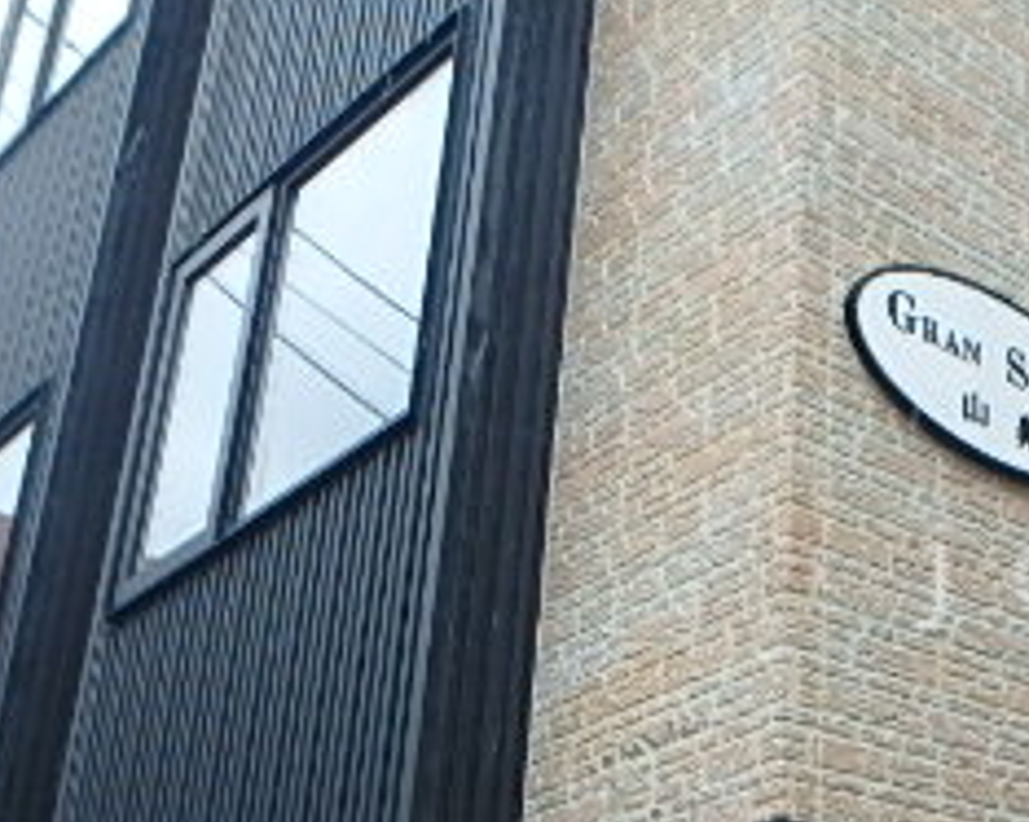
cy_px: 576
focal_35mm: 56
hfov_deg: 29.3
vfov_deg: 26.9
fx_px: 1705
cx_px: 1214
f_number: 3.5
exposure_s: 1/320
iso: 125
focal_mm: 3.7
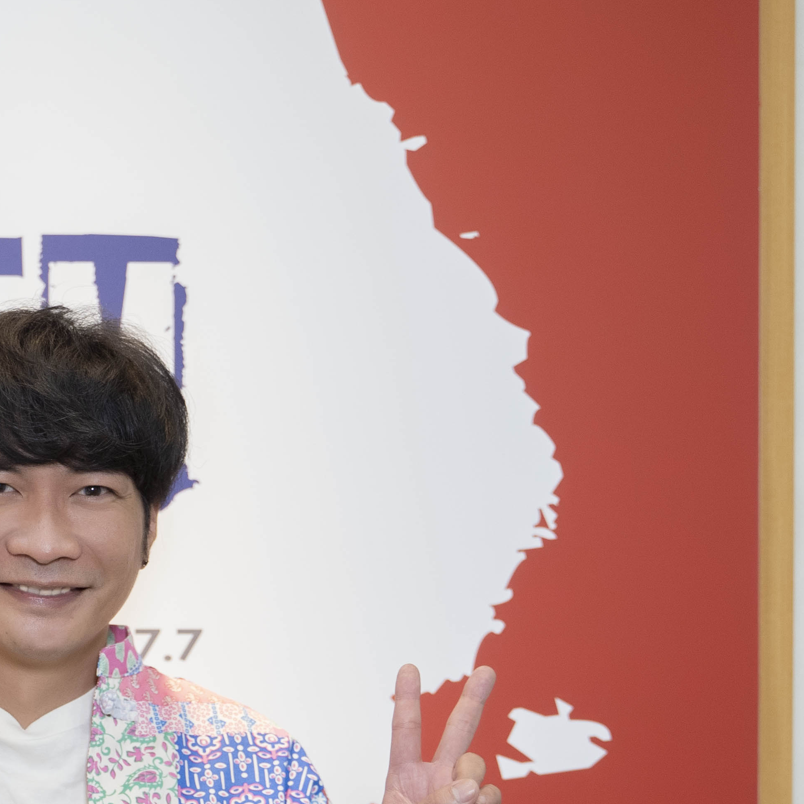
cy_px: 810
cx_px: -151
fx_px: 2418
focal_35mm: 92
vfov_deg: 18.4
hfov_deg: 18.0
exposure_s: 1/125
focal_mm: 35
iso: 1000
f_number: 2.8
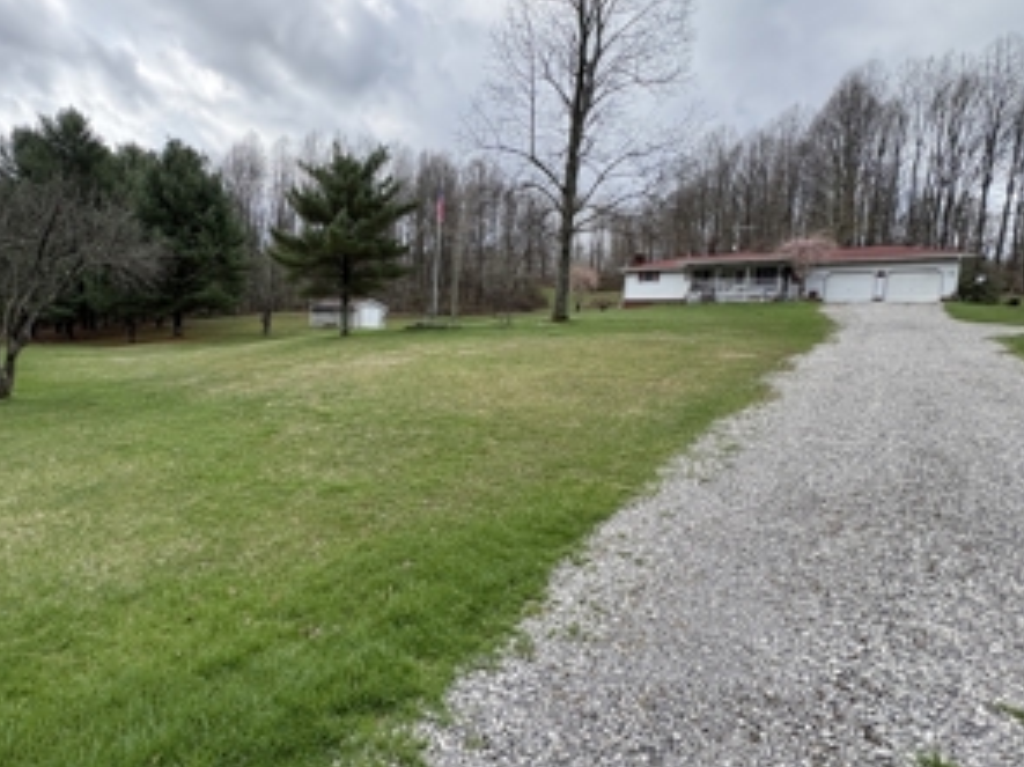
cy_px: 371
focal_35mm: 19
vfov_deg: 68.6
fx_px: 562
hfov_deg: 82.4
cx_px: 361
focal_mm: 2.22
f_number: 2.2
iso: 64
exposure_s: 1/641
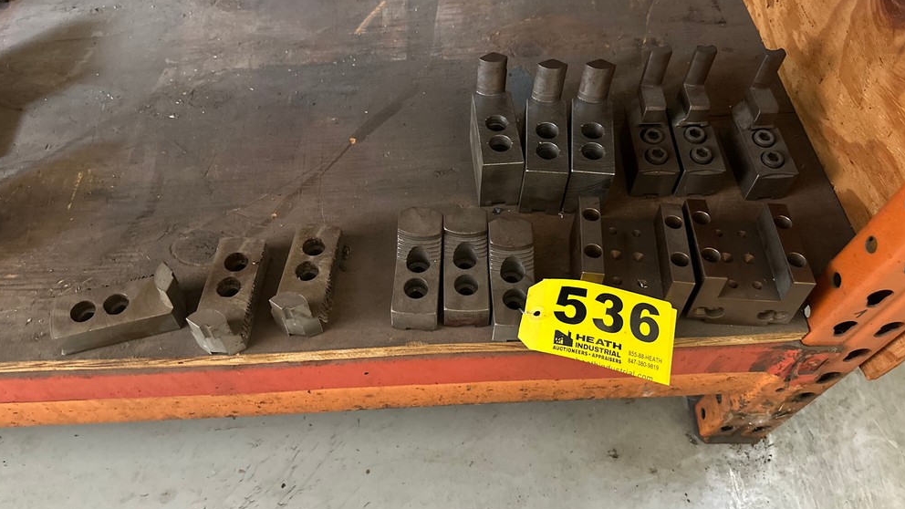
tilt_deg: -56.4
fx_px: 648
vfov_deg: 42.8
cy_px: 230
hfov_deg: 69.9
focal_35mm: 27
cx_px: 449
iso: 1000
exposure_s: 1/40
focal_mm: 6.86
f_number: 1.78
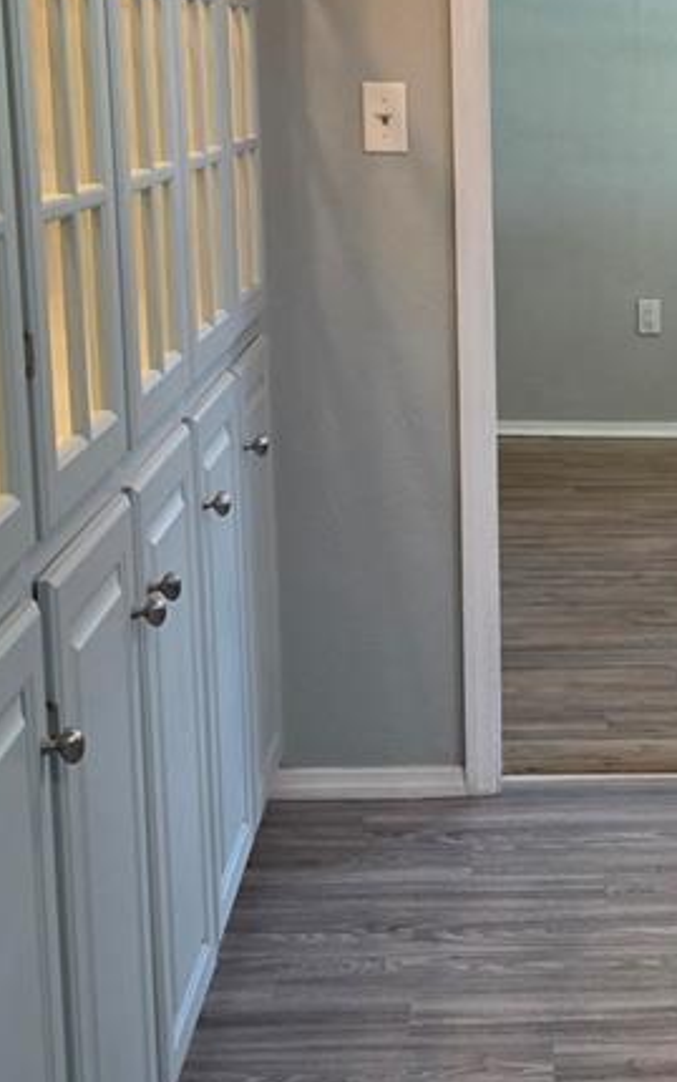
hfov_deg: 18.7
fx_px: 2006
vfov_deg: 30.2
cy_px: 511
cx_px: 669
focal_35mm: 68
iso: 200
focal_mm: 6.5
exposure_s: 1/120
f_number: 1.4
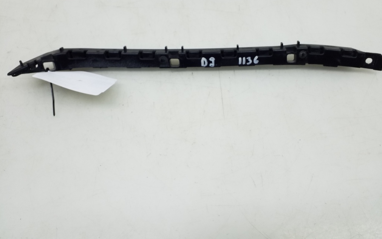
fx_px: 302
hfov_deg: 64.6
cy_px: 104
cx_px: 192
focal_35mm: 29
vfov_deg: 43.1
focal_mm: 3.6
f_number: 1.9
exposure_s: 1/50
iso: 80
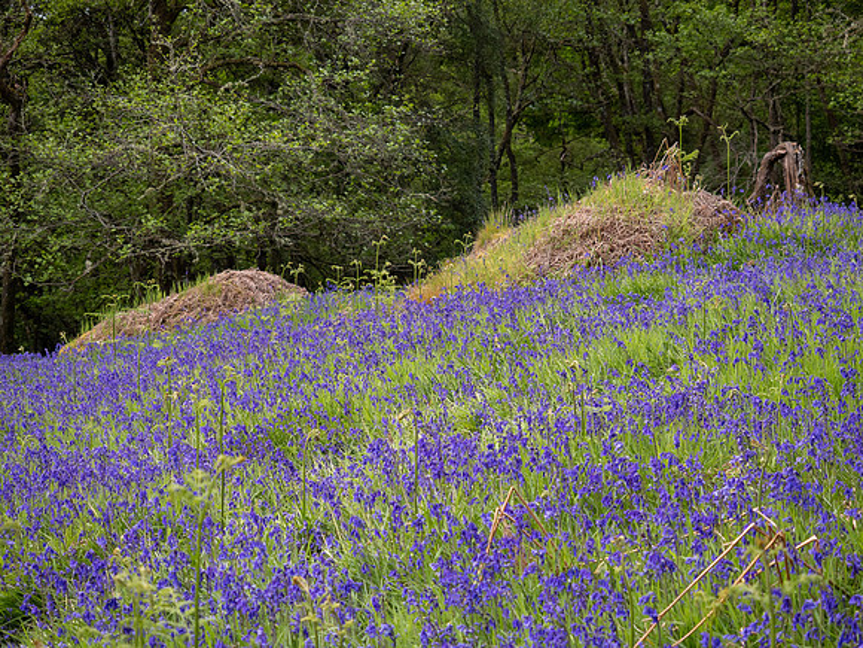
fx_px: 1994
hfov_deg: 24.4
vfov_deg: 18.4
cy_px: 324
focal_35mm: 80
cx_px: 432
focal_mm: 40
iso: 200
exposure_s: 1/400
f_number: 3.2
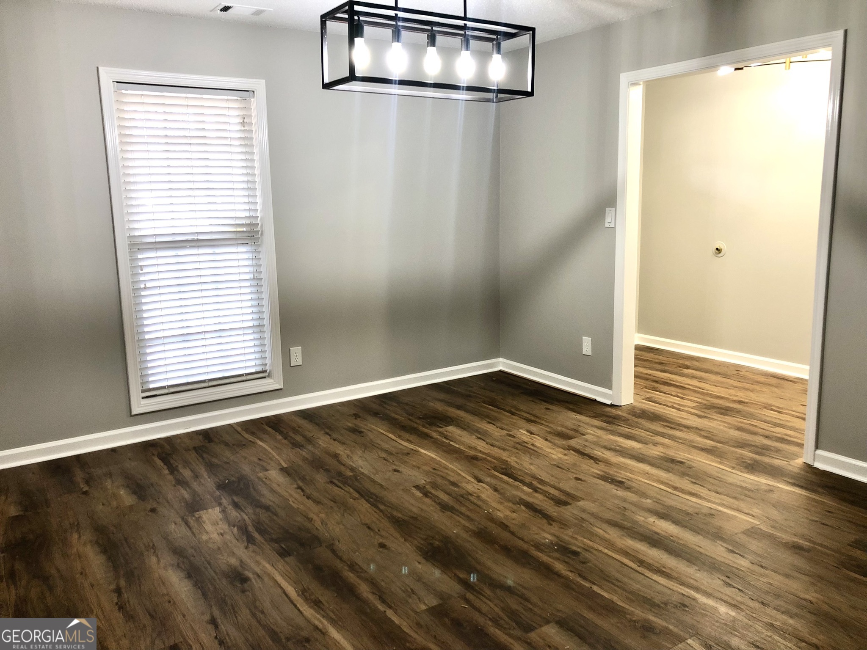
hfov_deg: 63.4
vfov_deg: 49.7
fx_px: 701
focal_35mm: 28
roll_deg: +1.9
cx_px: 434
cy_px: 325
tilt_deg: -9.2
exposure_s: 1/20
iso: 40
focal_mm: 4
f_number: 1.8
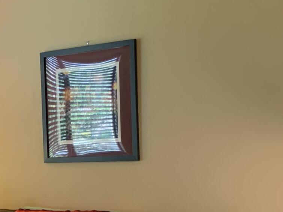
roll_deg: +1.1
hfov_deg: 18.0
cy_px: 184
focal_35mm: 103
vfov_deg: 14.3
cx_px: -67
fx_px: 842
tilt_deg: -4.1
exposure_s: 1/60
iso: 160
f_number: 1.8
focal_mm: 4.25
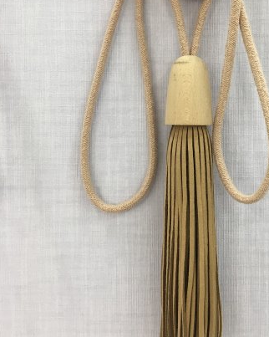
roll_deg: +0.8
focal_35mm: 43
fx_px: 428
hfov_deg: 34.4
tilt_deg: -3.2
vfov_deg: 42.6
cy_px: 125
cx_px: 189
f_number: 2.2
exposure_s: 1/33
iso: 32
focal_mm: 4.15
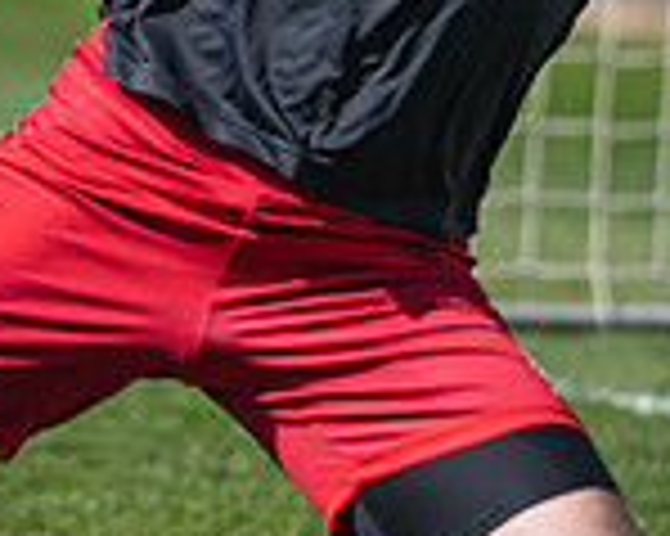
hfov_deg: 2.0
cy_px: -119
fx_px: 18727
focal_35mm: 945
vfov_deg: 1.6
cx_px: 320
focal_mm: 135
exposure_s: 1/10000
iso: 200
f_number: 1.8
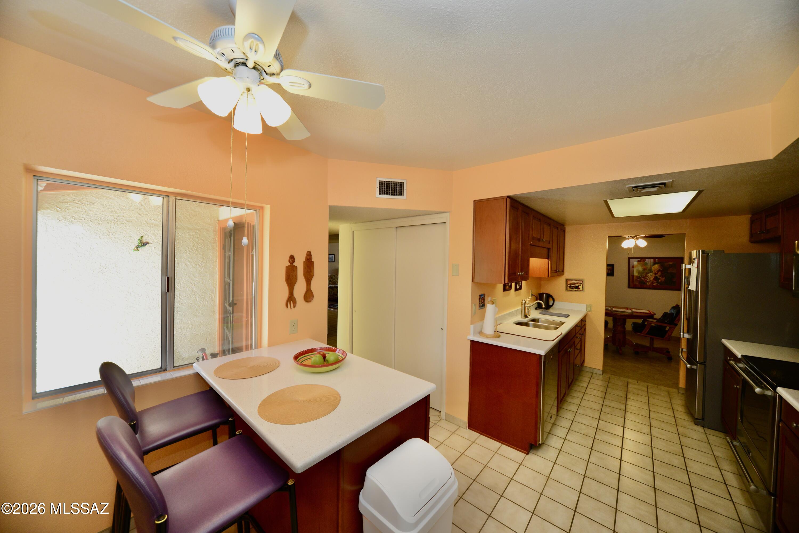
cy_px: 266
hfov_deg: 112.6
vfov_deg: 90.0
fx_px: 266
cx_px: 400
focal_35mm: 12
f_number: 7.1
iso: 800
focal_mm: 12
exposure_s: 1/80
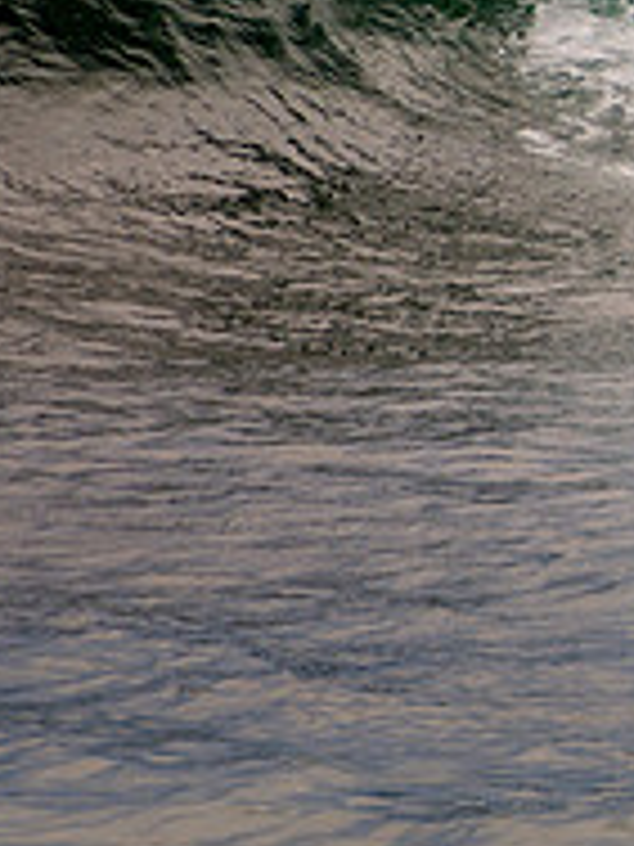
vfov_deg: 1.1
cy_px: 34
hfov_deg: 0.8
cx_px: 1241
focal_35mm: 1777
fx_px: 43395
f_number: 5.6
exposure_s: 1/800
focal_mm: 400
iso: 250
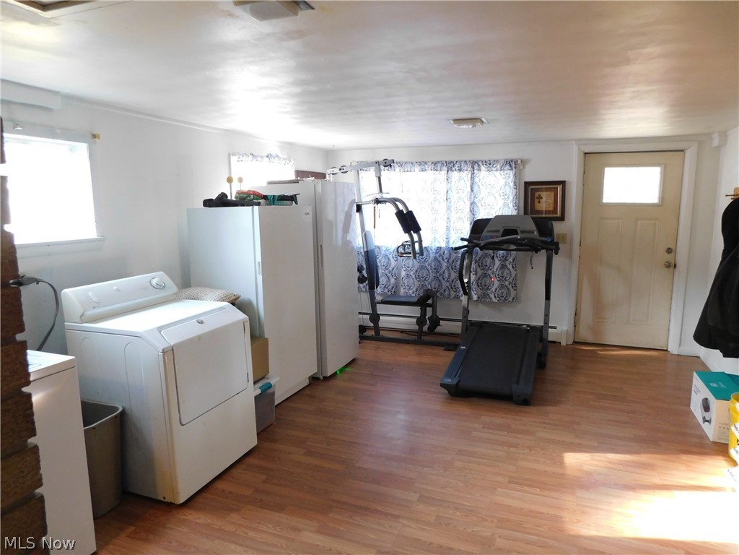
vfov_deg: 58.9
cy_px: 278
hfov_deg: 73.9
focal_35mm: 23
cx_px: 370
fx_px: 491
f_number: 3
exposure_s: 1/30
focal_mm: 4
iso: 320
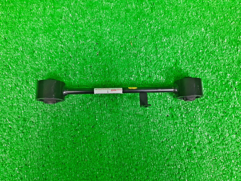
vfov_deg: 54.9
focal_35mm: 25
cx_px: 120
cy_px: 90
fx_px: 174
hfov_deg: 69.4
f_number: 2
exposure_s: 1/50
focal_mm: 4.6
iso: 270
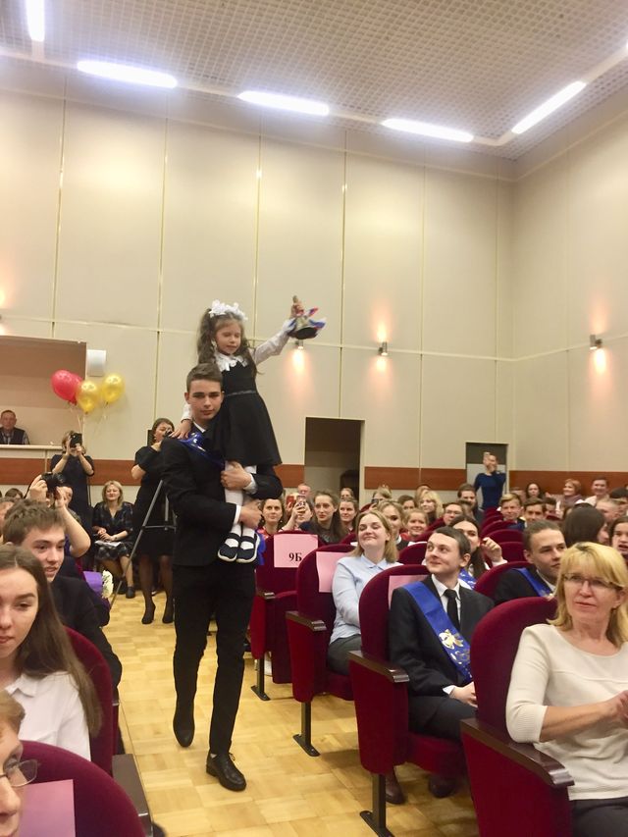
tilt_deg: +4.1
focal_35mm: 29
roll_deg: -0.9
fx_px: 701
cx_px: 314
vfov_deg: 61.7
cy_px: 418
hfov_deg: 48.2
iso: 125
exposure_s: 1/33
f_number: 2.2
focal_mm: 4.15
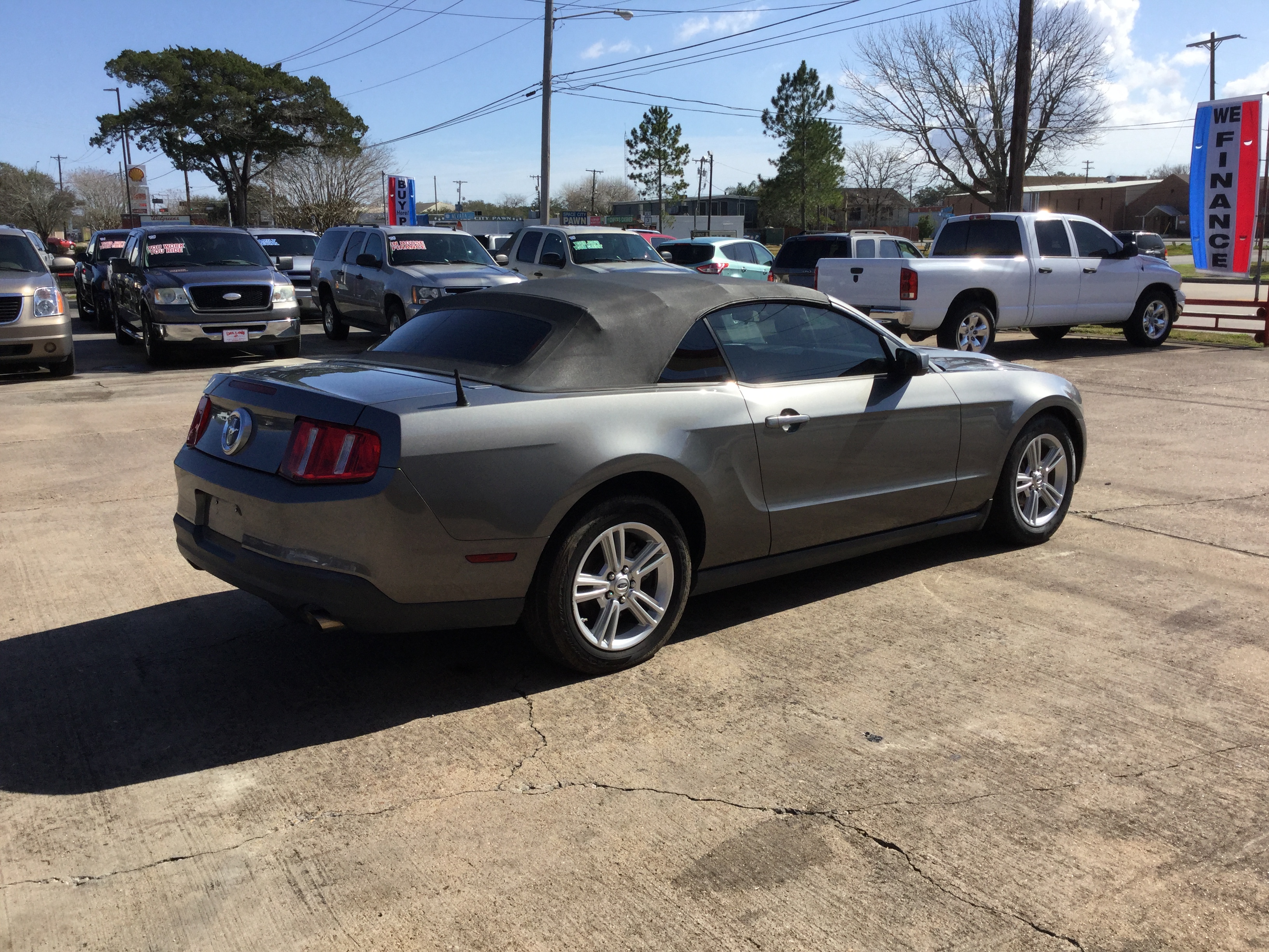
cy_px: 476
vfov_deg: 45.4
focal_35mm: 31
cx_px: 634
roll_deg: -0.7
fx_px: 1136
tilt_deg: -12.3
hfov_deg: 58.4
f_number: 2.4
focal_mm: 3.3
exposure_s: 1/1567
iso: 25
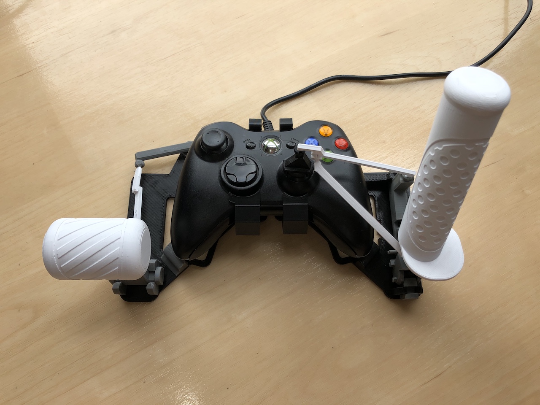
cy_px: 202
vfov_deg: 49.7
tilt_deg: -72.5
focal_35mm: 28
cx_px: 270
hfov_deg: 63.4
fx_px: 437
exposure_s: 1/226
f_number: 1.8
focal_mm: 3.99
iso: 20
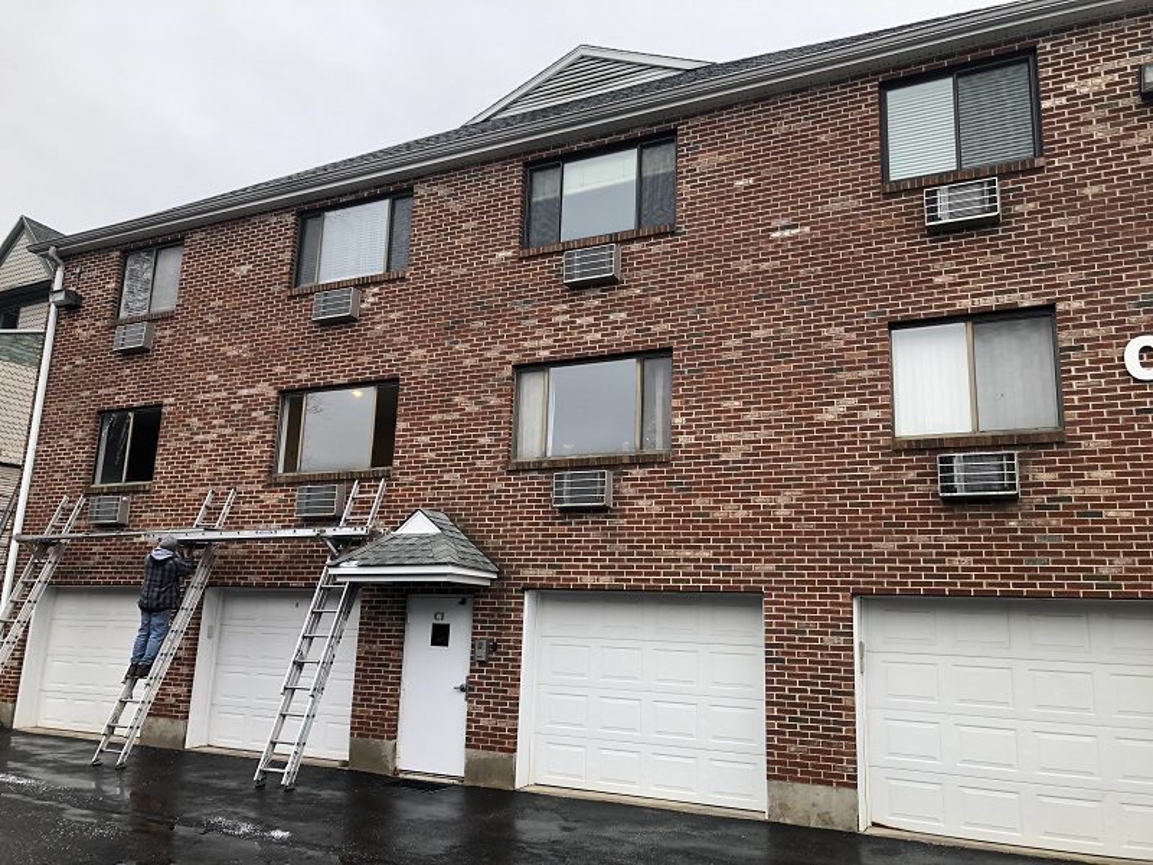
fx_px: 933
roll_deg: -4.2
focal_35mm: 28
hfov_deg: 63.4
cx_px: 576
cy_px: 432
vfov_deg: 49.7
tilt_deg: +16.3
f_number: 1.8
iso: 20
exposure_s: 1/130
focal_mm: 3.99
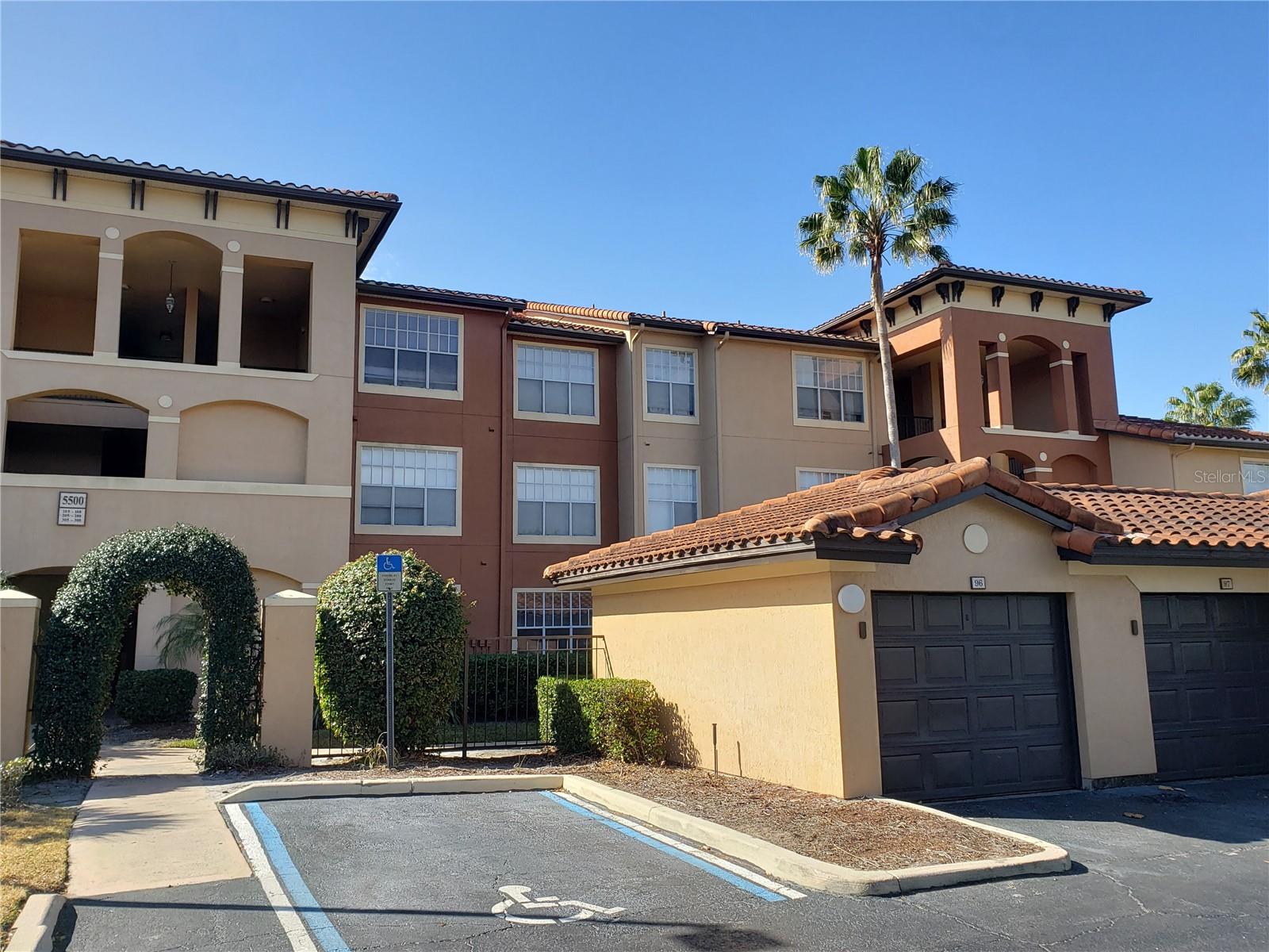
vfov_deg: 53.1
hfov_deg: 67.3
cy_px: 476
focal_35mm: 26
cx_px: 634
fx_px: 953
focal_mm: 4.3
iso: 50
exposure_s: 1/937
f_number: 2.4
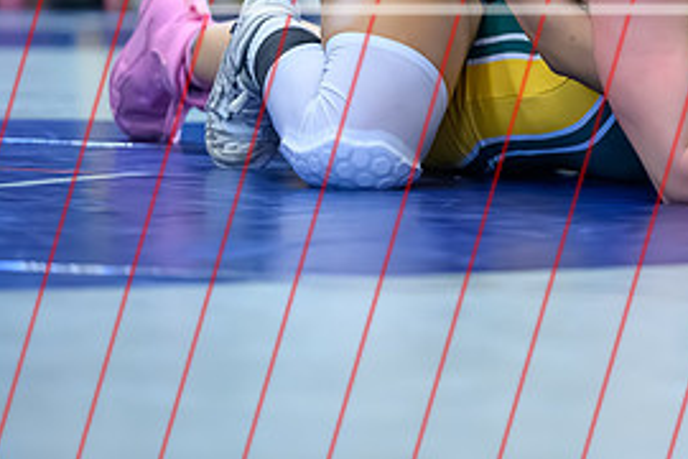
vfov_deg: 4.7
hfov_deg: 7.1
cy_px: -27
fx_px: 5542
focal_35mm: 290
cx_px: 670
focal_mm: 135
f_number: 2.8
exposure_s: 1/640
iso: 10000
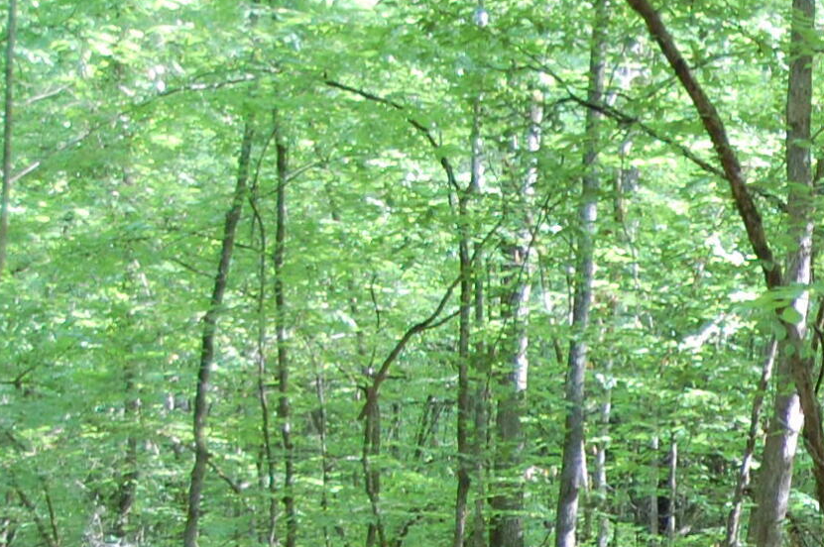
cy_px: 545
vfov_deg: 10.4
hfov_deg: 14.8
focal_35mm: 130
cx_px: 1196
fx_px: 2972
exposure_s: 1/30
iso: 400
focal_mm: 24
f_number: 4
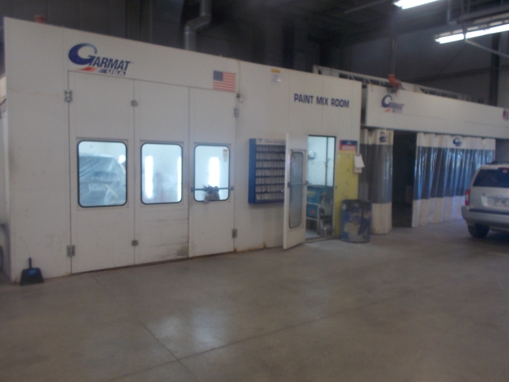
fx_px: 426
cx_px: 254
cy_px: 191
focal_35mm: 29
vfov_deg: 48.2
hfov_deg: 61.7
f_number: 3.3
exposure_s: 1/25
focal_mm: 4.1
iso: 125
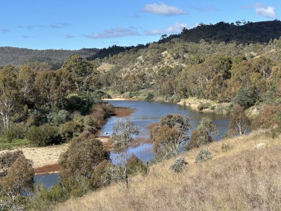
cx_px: 140
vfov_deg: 19.1
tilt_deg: -2.7
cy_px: 106
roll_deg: +2.6
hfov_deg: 25.3
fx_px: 625
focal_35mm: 77
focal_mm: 9
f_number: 2.8
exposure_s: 1/641
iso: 32
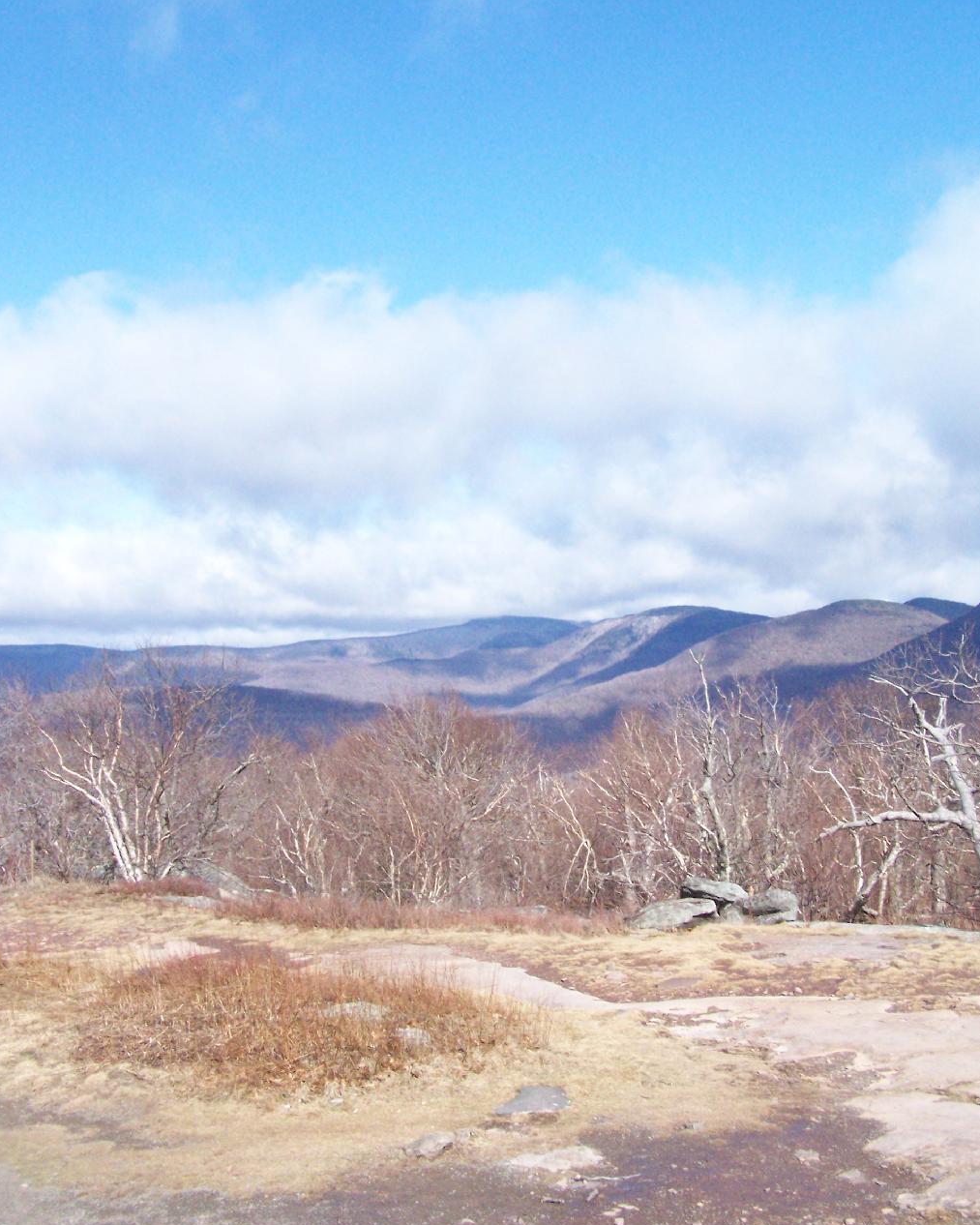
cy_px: 613
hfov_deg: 37.3
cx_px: 491
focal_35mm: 40
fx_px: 1450
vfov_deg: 45.8
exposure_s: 1/1600
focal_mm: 6.3
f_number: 5.6
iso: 400
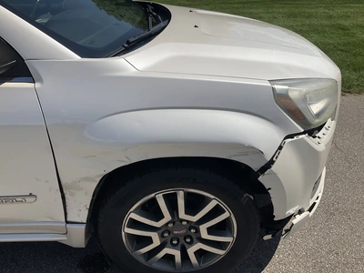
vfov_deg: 48.2
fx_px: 305
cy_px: 136
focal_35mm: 29
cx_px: 182
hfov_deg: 61.7
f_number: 1.8
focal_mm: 3
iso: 25
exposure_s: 1/3788
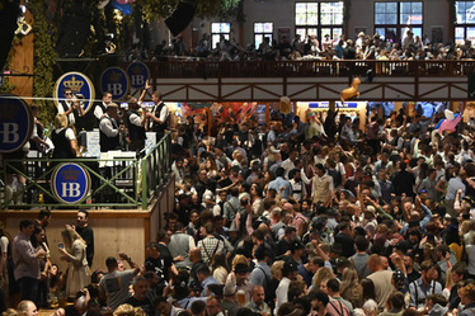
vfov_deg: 12.2
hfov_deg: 18.3
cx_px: 211
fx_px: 1477
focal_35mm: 112
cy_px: 185
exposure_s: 1/160
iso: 5000
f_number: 4.8
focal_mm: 62
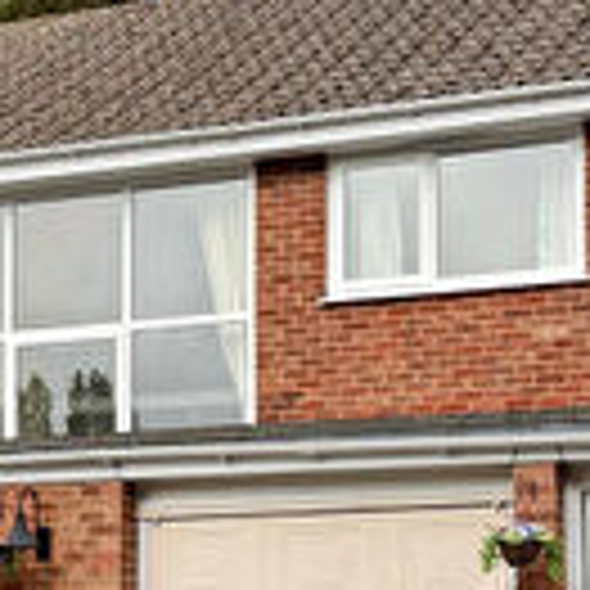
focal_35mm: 113
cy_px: 376
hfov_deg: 15.3
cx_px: 135
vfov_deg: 15.4
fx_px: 2179
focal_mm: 6.76
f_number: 1.78
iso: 80
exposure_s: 1/3021
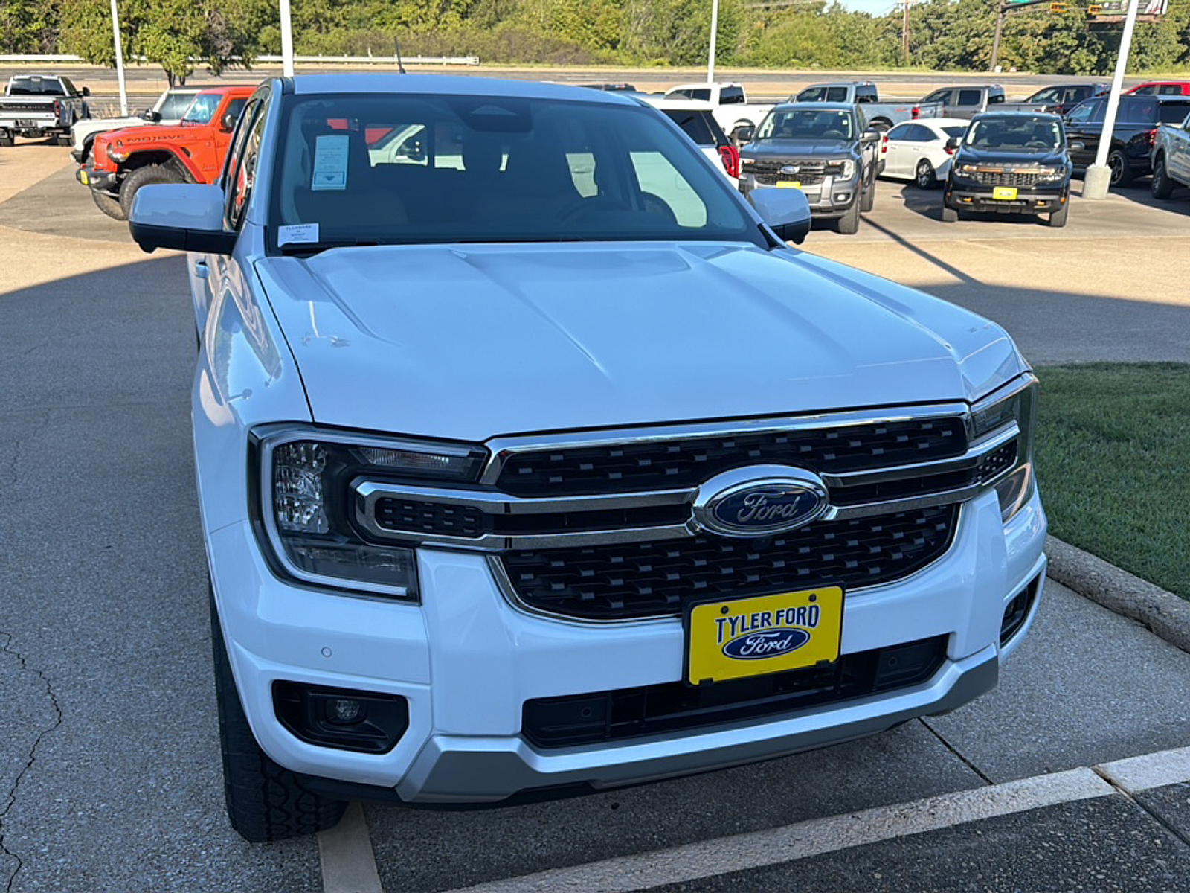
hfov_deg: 69.4
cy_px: 446
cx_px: 595
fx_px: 859
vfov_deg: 54.9
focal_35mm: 25
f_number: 1.78
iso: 80
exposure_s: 1/1211
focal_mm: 6.76
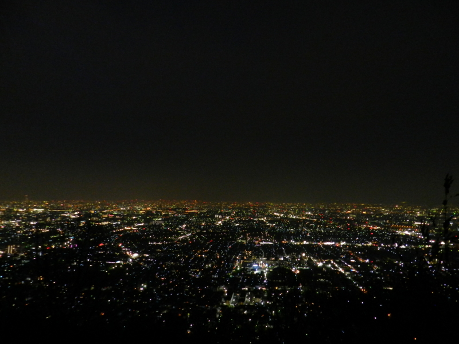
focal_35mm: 23
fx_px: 305
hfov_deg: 73.9
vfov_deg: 58.9
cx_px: 230
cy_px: 172
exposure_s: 1/5
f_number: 3.4
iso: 800
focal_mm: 4
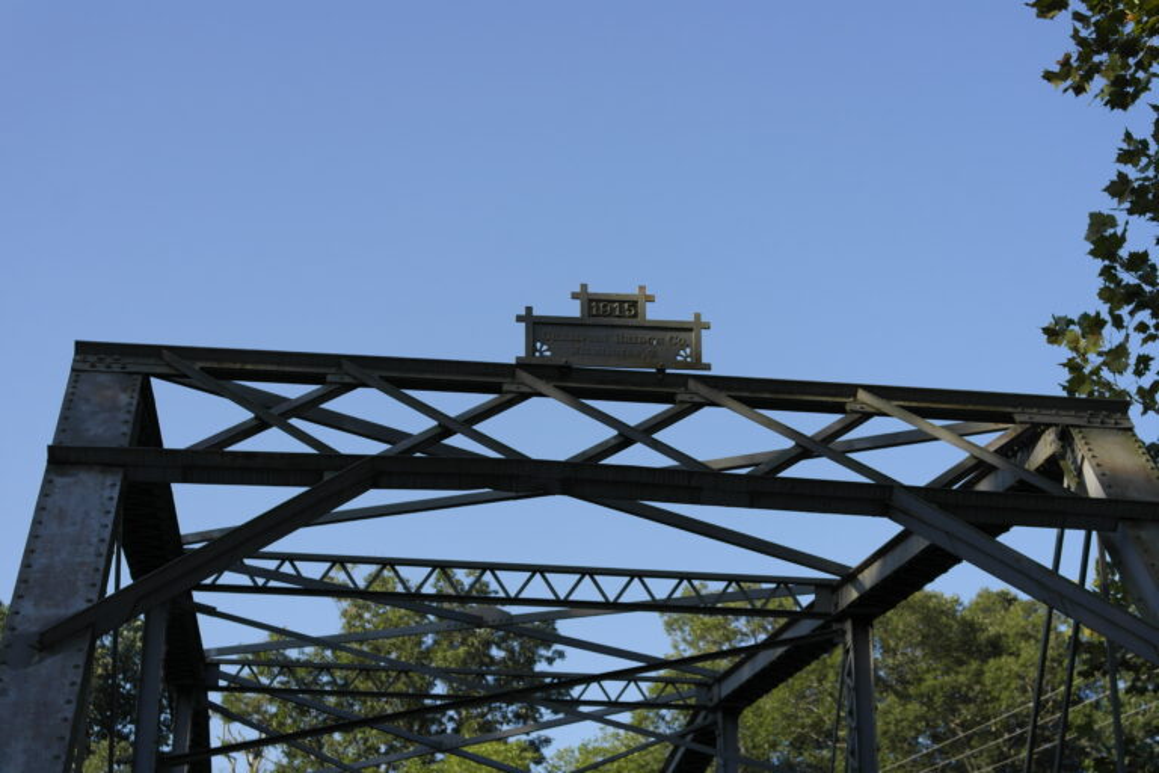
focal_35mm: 77
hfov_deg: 26.3
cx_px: 580
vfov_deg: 17.7
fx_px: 2479
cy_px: 386
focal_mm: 50
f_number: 6.3
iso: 100
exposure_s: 1/200
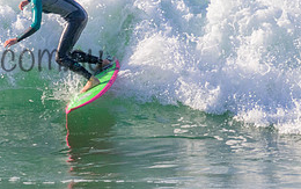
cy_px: 45
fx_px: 14935
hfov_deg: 1.2
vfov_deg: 0.7
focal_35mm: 1819
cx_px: -20
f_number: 11
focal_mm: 800
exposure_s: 1/2000
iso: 2000
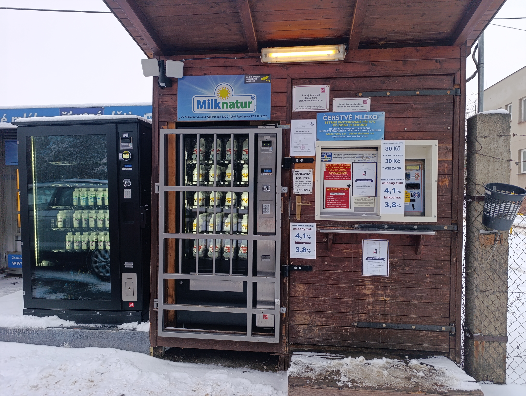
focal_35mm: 23
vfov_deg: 59.0
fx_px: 350
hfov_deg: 73.8
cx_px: 263
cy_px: 198
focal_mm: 6.14
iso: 100
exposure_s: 1/100
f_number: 1.6
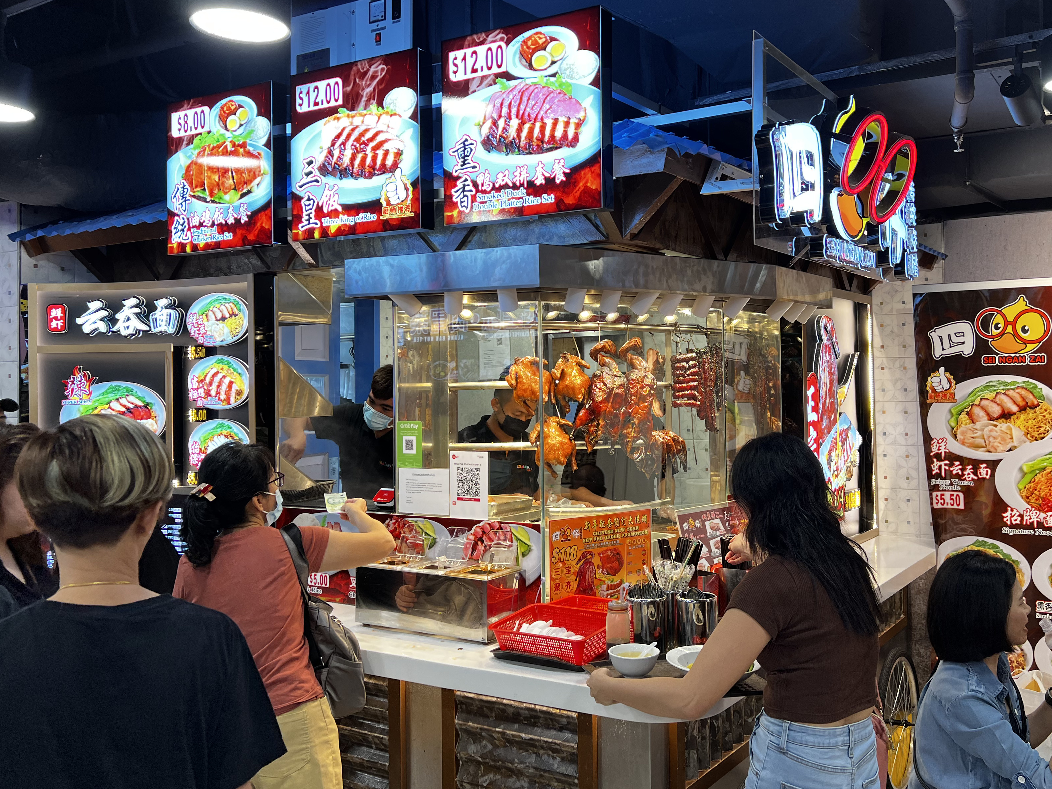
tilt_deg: +1.4
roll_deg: +1.0
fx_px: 1003
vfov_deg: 42.9
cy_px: 353
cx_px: 602
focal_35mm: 33
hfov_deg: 55.1
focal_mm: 5.7
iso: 40
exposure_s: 1/100
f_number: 1.5
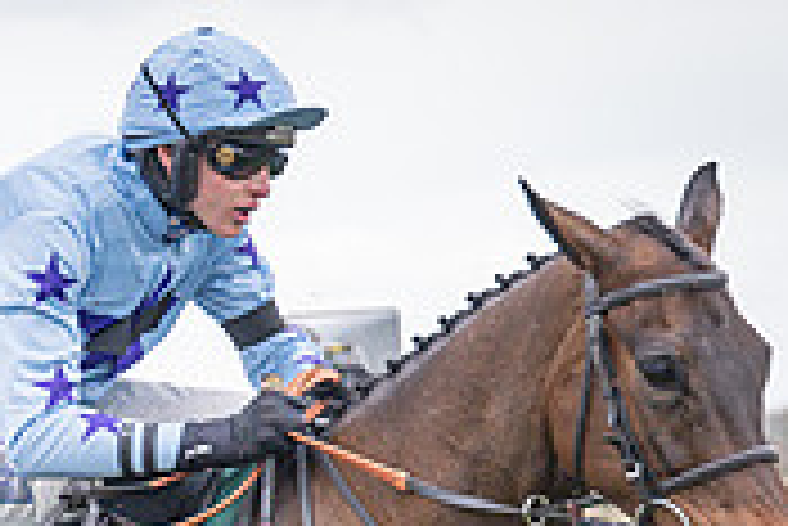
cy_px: 877
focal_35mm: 273
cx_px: 161
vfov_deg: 5.0
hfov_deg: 7.5
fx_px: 5980
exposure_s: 1/1600
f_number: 2.8
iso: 800
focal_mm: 70
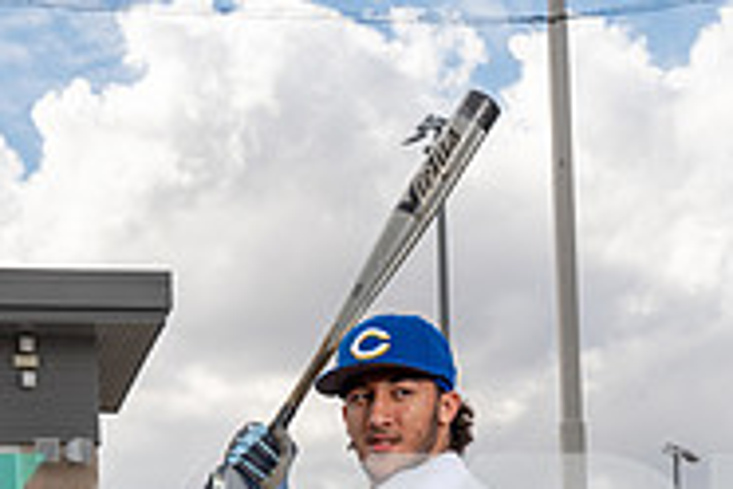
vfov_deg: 11.7
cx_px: 398
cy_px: 856
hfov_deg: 18.8
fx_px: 2219
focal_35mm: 109
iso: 100
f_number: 8
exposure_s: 1/250
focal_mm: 45
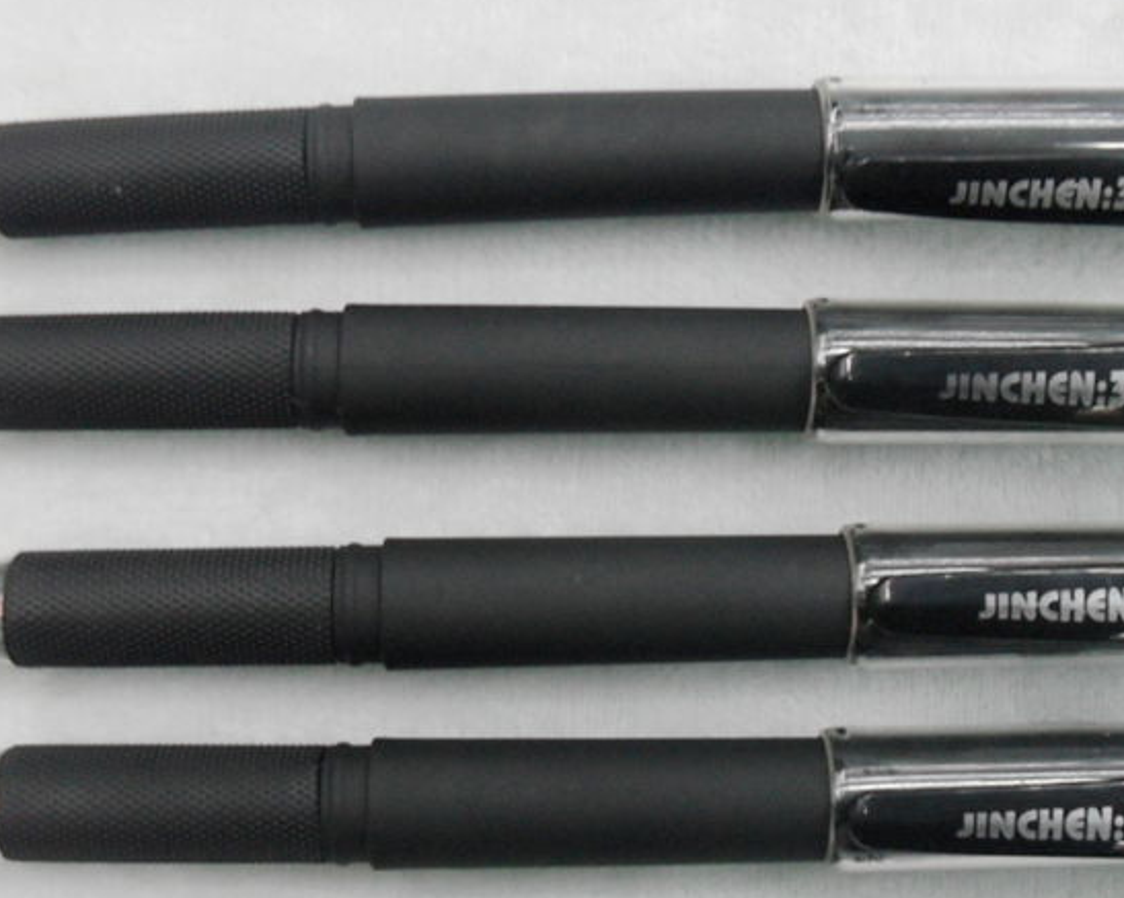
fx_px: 1662
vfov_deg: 30.2
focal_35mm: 50
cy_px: 503
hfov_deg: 37.3
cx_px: 616
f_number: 2.8
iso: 200
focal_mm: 6.2
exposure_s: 1/30
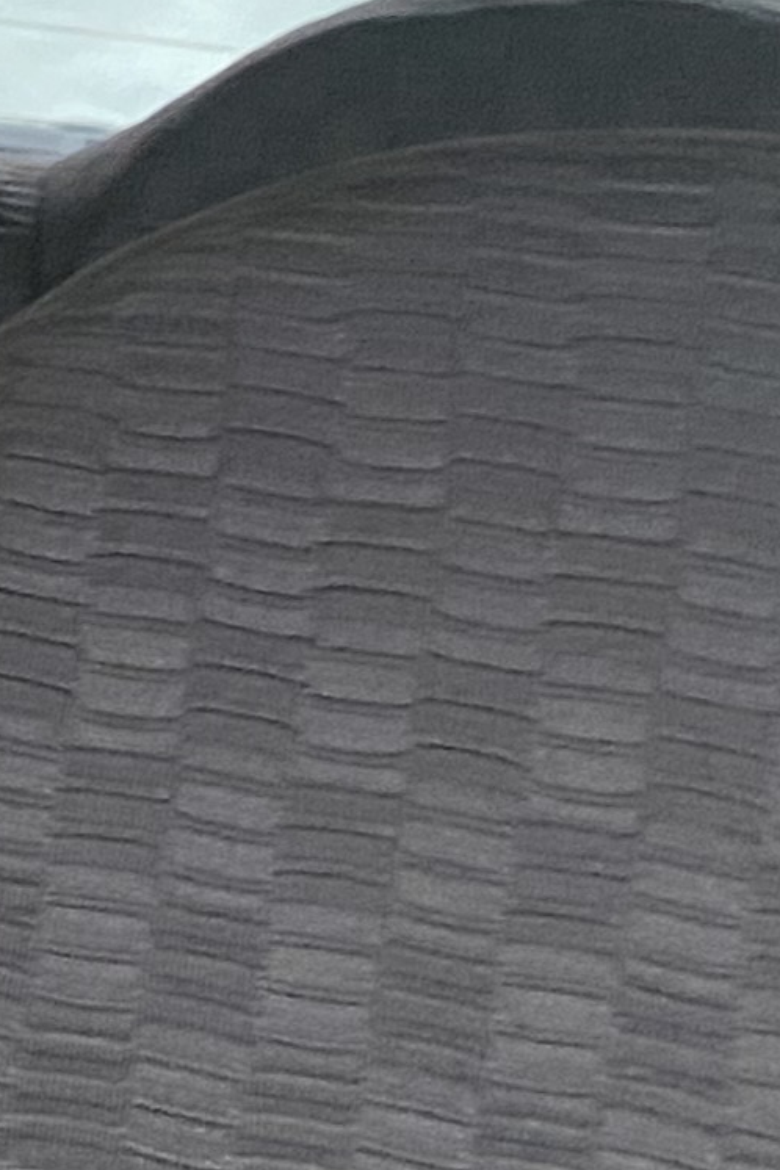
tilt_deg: -6.3
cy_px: 210
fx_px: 4745
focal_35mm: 146
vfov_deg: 14.0
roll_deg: -5.1
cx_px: -2000
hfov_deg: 7.5
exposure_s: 1/60
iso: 160
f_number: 1.8
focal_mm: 4.25
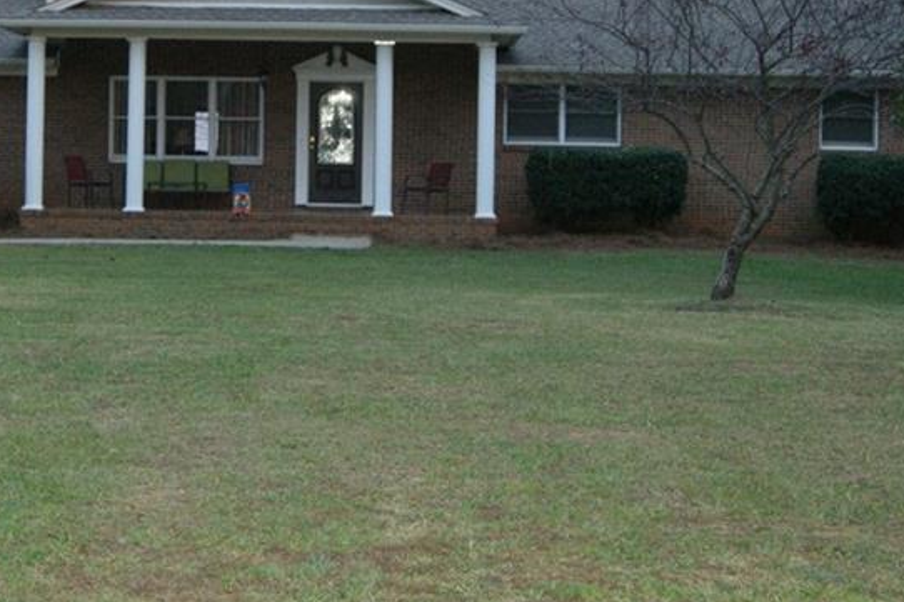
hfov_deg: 23.8
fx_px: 2134
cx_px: 275
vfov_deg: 15.9
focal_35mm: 85
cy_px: 108
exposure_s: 1/60
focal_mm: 30
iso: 400
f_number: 4.5
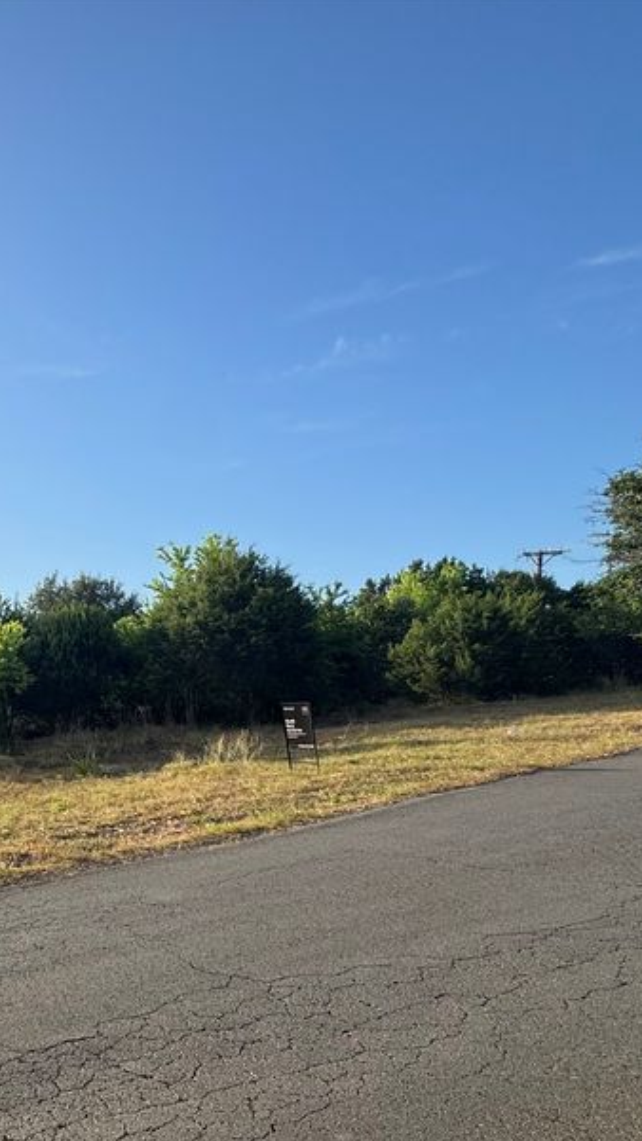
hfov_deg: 35.2
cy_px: 721
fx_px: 787
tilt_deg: -0.5
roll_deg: -0.4
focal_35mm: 26
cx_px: -127
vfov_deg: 70.6
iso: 50
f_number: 2.2
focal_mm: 2.22
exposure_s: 1/1160
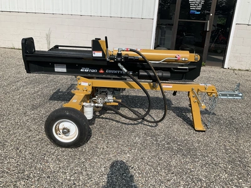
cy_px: 94
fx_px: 210
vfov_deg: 48.2
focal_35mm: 29
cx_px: 126
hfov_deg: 61.7
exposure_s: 1/3125
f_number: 1.8
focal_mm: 3
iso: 25
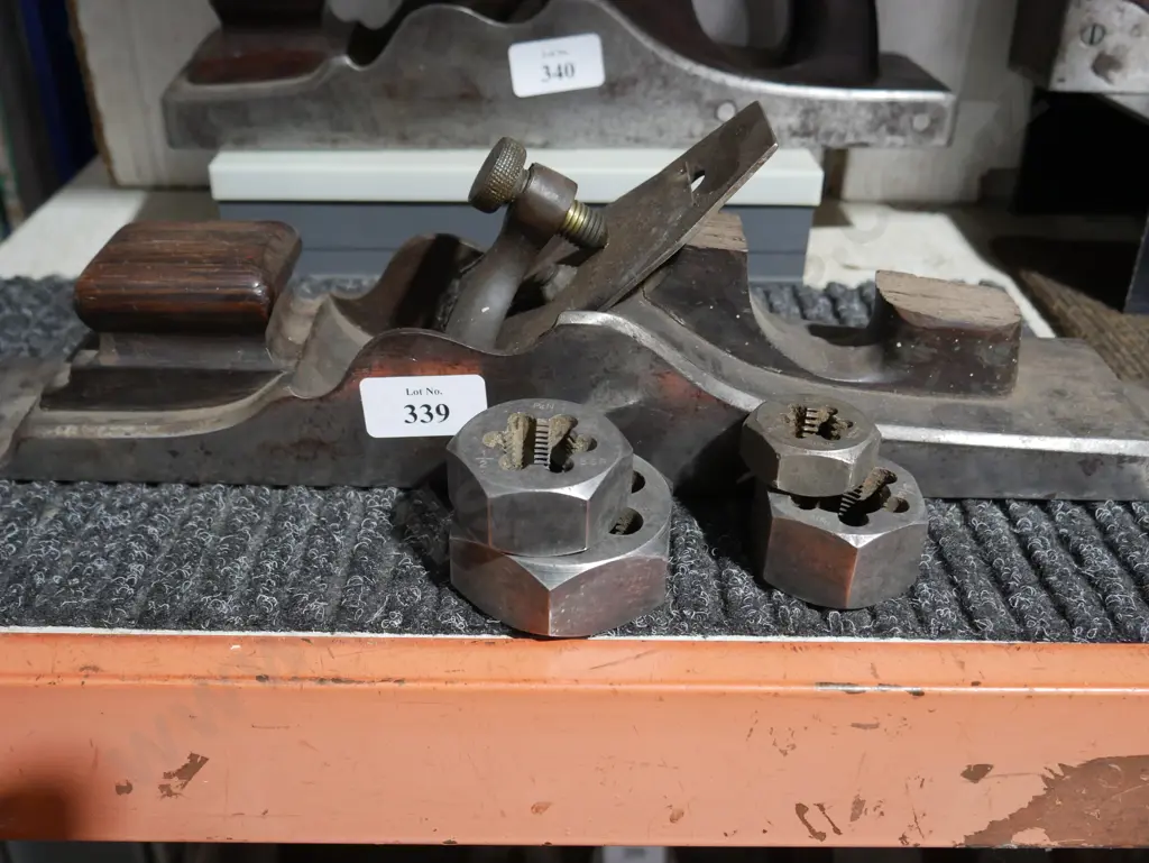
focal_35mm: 34
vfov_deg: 41.8
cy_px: 432
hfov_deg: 53.9
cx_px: 574
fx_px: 1129
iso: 1000
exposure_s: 1/60
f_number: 4
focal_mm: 17
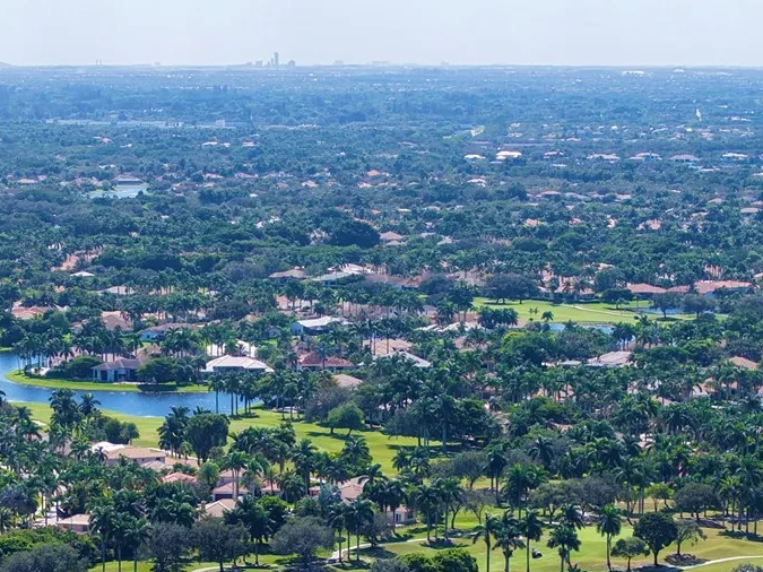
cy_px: 641
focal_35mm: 166
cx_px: 187
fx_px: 3658
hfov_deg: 11.9
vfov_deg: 8.9
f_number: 2.8
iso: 100
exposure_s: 1/800
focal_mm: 19.35
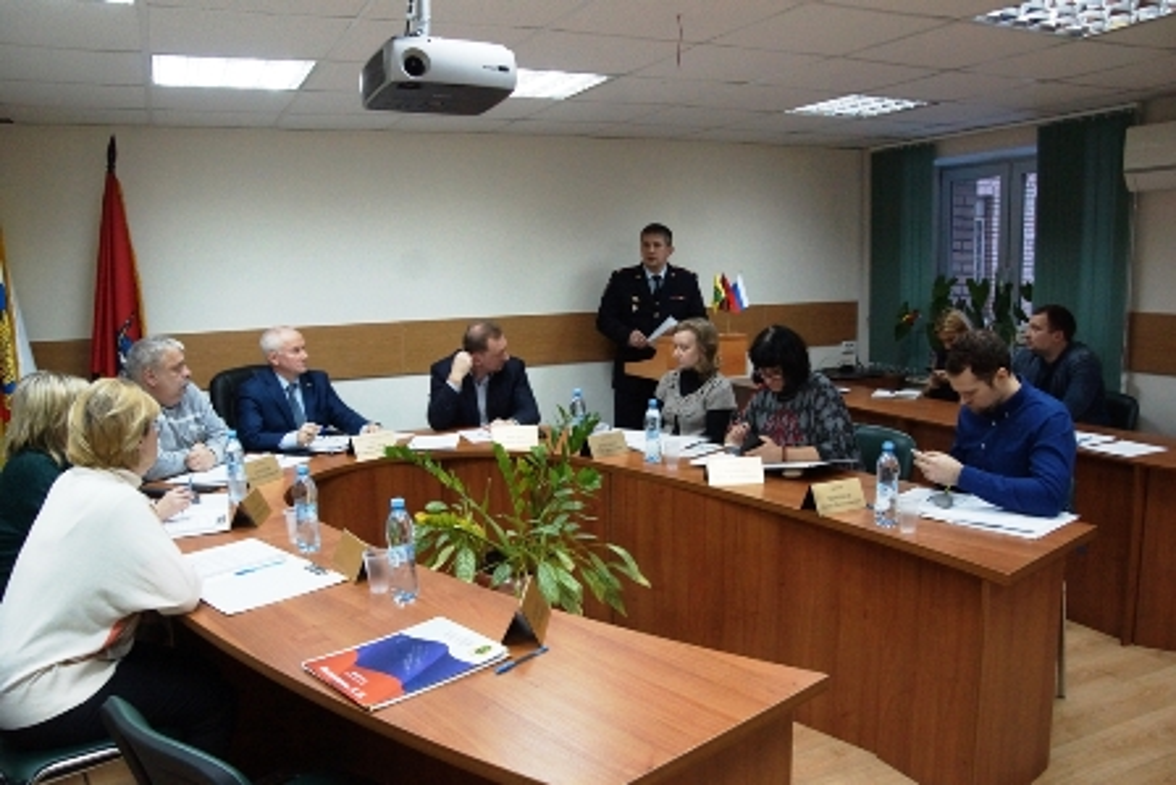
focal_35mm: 27
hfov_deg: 67.4
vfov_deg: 48.0
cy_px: 392
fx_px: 882
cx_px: 588
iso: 2000
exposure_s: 1/125
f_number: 5.6
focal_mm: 18
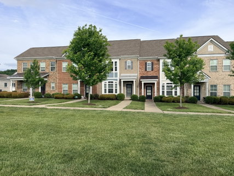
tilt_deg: -0.2
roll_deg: +0.8
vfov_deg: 56.8
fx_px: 162
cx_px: 117
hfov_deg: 71.6
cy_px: 88
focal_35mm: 24
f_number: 1.78
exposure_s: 1/3425
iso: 80
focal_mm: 6.76
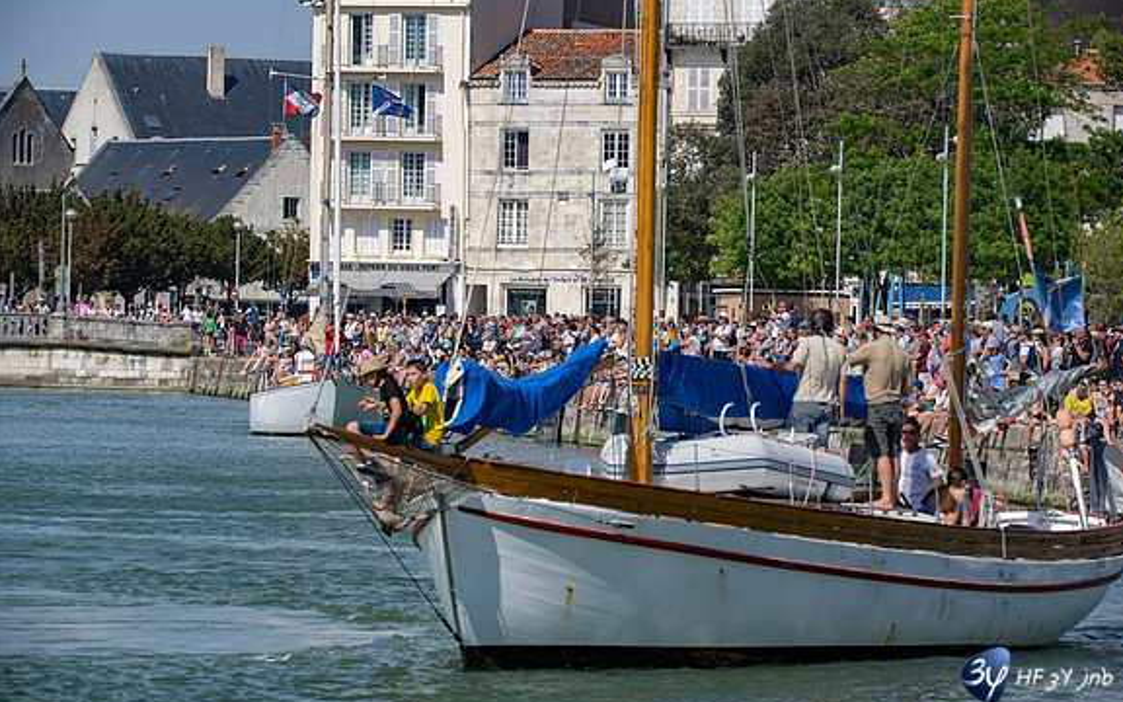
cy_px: 358
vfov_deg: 5.8
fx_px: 6917
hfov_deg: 9.3
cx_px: 563
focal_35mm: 226
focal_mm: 220
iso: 220
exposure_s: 1/800
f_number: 11
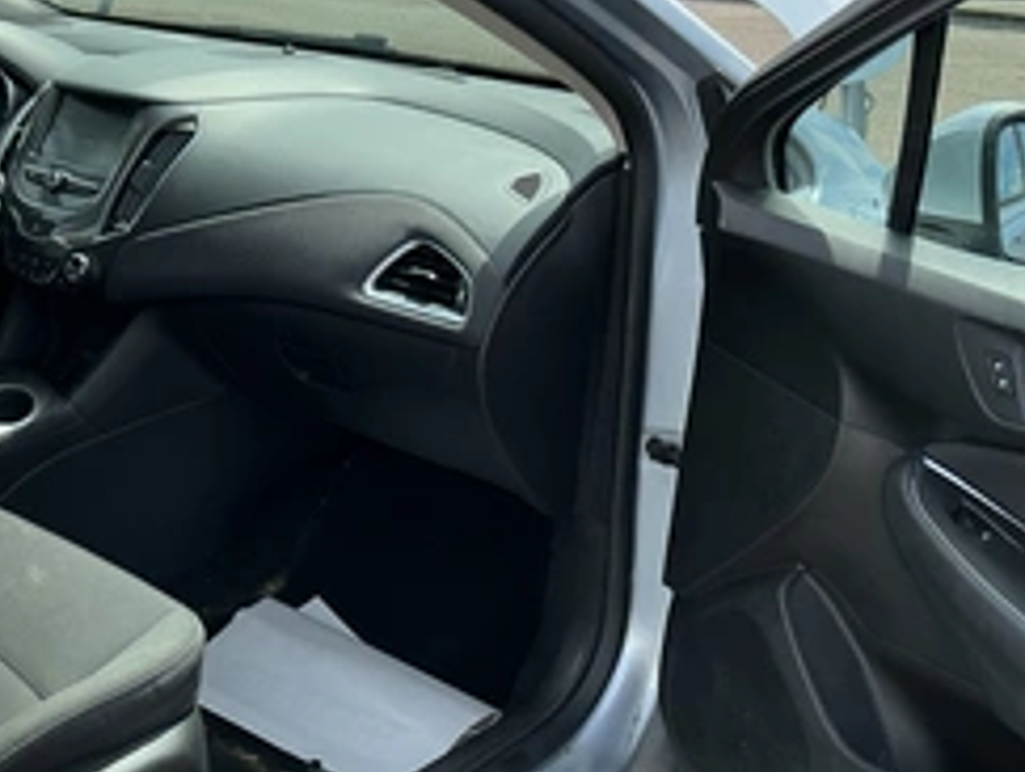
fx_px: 1364
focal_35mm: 46
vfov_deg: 31.6
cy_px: 392
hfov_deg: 40.3
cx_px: 291
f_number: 1.8
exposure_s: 1/620
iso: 25
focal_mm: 3
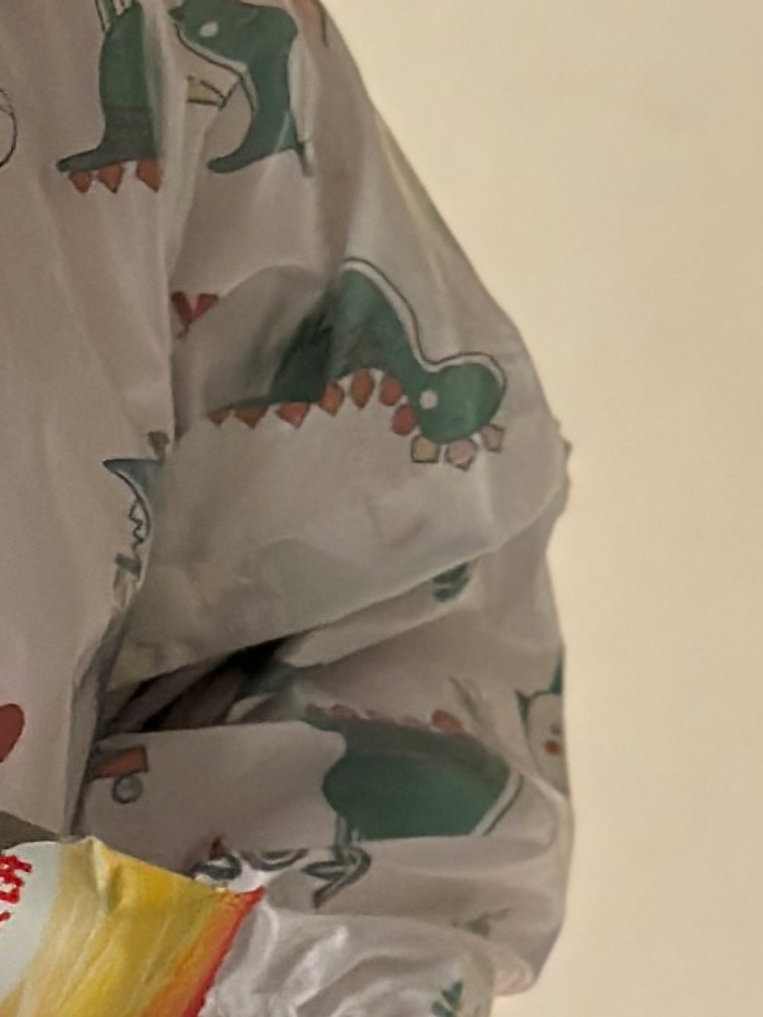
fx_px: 8021
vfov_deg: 7.3
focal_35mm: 273
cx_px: -569
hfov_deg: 5.4
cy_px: 532
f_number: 1.78
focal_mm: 6.86
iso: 100
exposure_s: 1/52
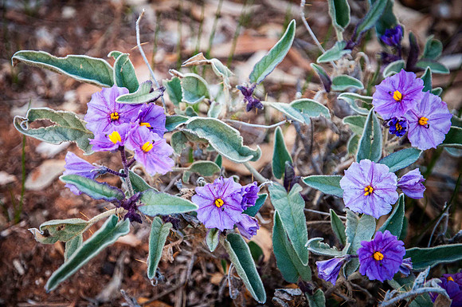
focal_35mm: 93
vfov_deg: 14.7
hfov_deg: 21.9
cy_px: 154
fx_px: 1192
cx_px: 231
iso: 800
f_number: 5.3
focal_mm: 62
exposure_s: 1/250
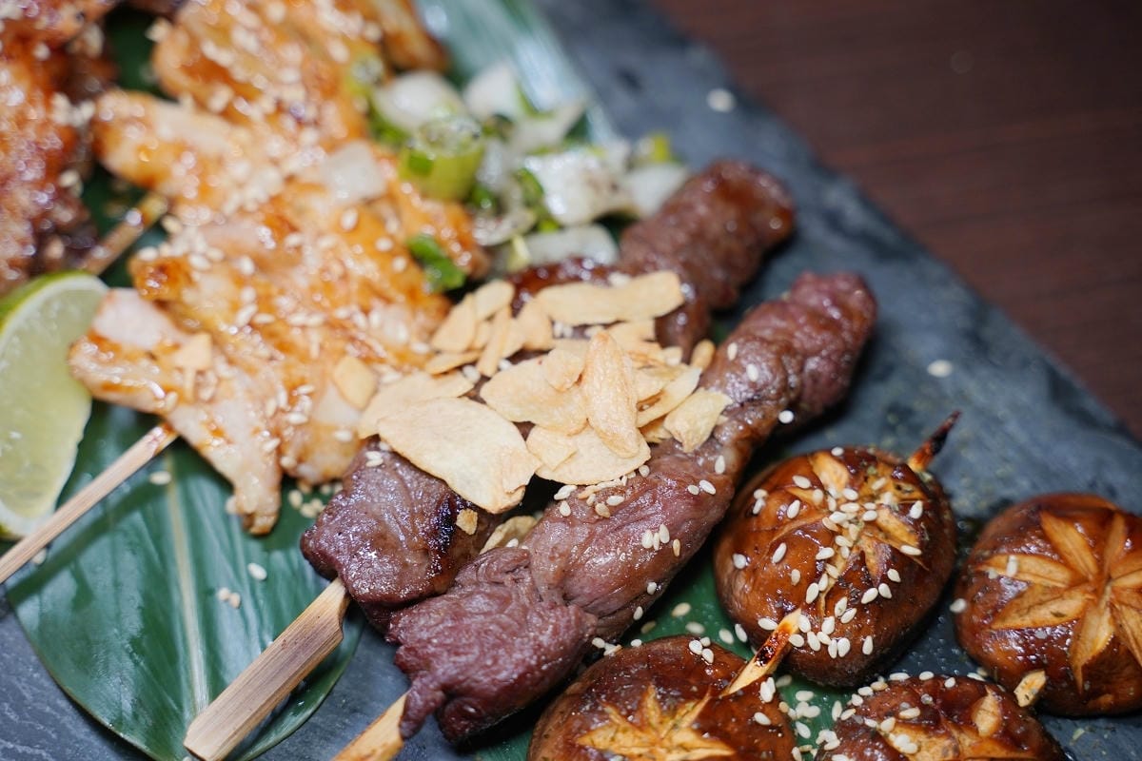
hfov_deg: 27.0
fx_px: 2379
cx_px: 571
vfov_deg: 18.2
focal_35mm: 75
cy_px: 380
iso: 320
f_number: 4
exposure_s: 1/80
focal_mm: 75
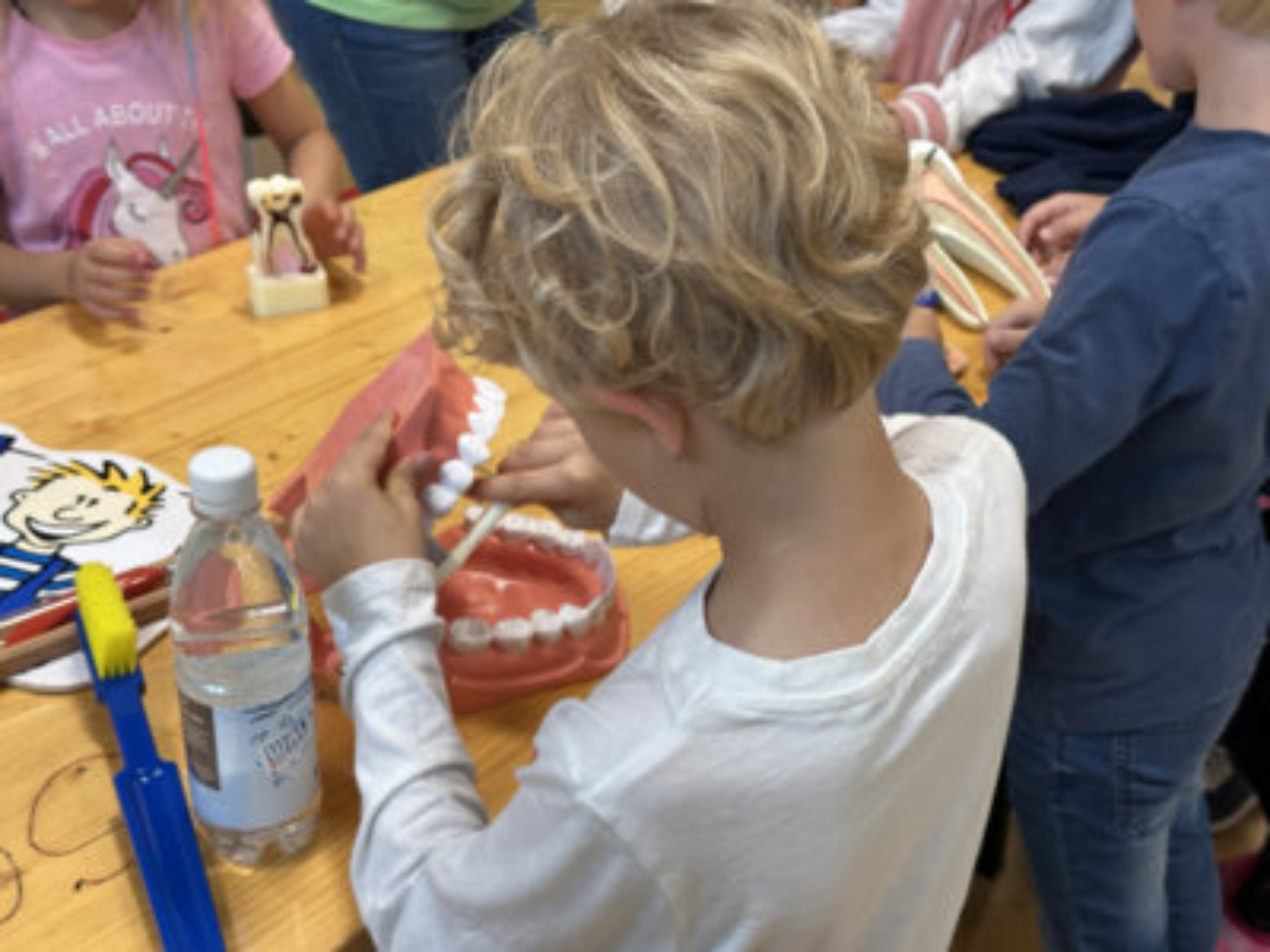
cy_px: 476
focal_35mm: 48
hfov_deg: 39.7
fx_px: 1761
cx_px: 635
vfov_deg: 30.3
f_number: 1.8
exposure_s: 1/100
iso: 80
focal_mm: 6.9
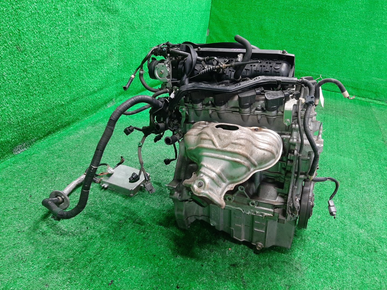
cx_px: 194
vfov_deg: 53.1
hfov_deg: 67.3
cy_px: 145
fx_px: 291
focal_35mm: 26
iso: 237
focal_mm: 3.93
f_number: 1.7
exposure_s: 1/50
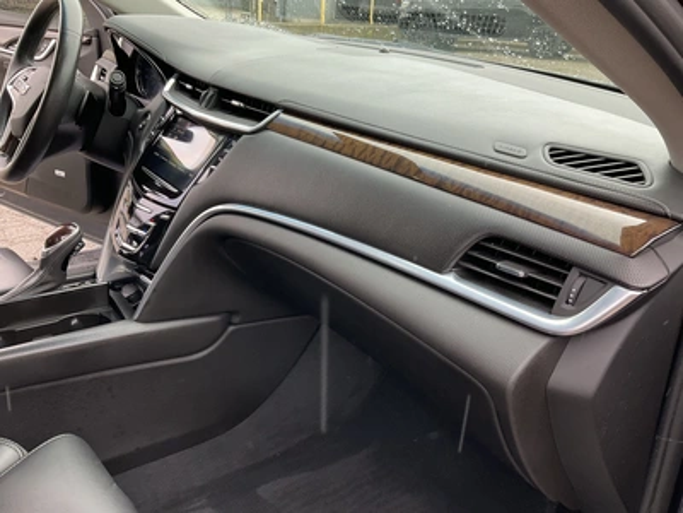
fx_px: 572
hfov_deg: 61.7
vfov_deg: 48.2
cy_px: 256
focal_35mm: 29
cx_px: 342
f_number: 1.8
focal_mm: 3
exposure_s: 1/122
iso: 50
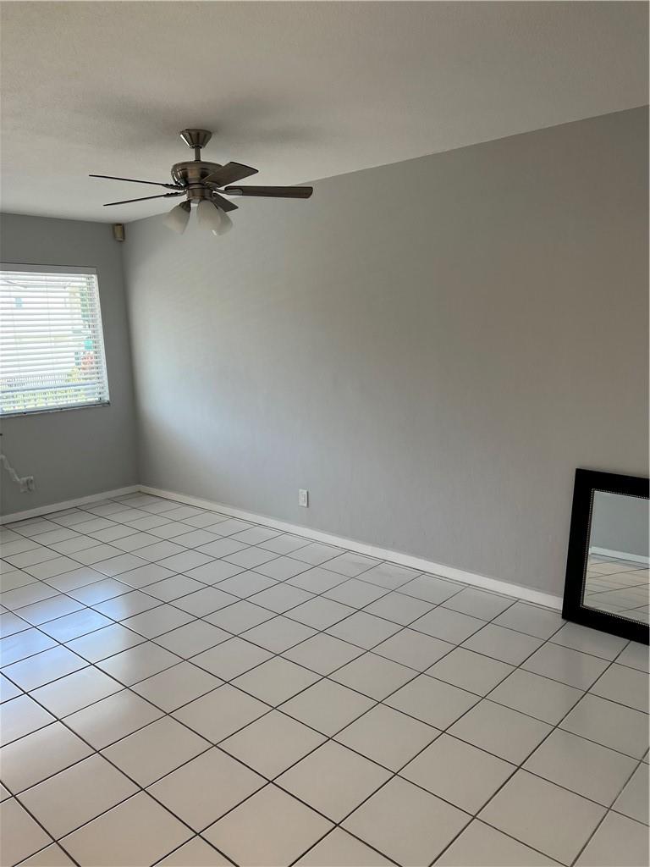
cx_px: 325
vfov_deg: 67.3
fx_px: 651
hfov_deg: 53.1
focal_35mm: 26
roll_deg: +0.4
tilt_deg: -8.5
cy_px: 434
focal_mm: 5.7
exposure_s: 1/170
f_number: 1.5
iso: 50
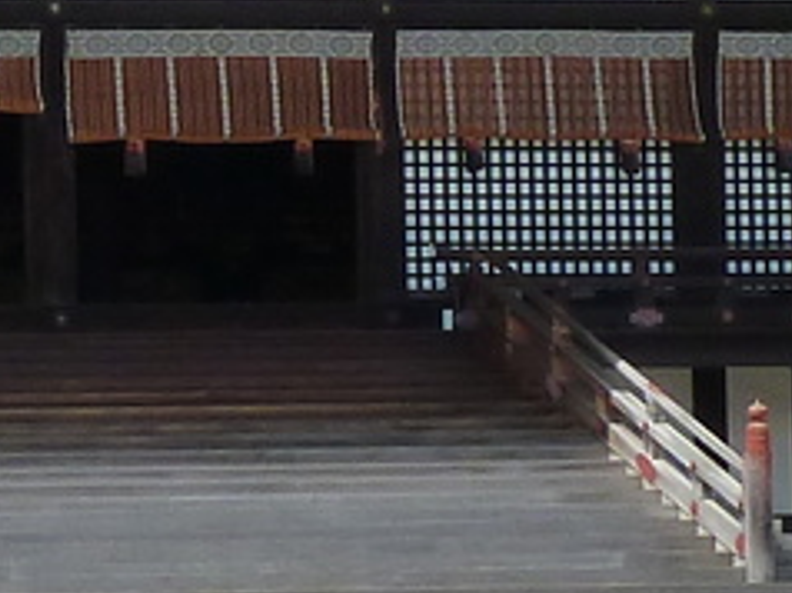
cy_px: 193
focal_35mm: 350
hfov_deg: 5.6
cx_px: -469
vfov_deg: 4.2
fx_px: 8000
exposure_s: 1/400
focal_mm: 8.5
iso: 125
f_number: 4.5
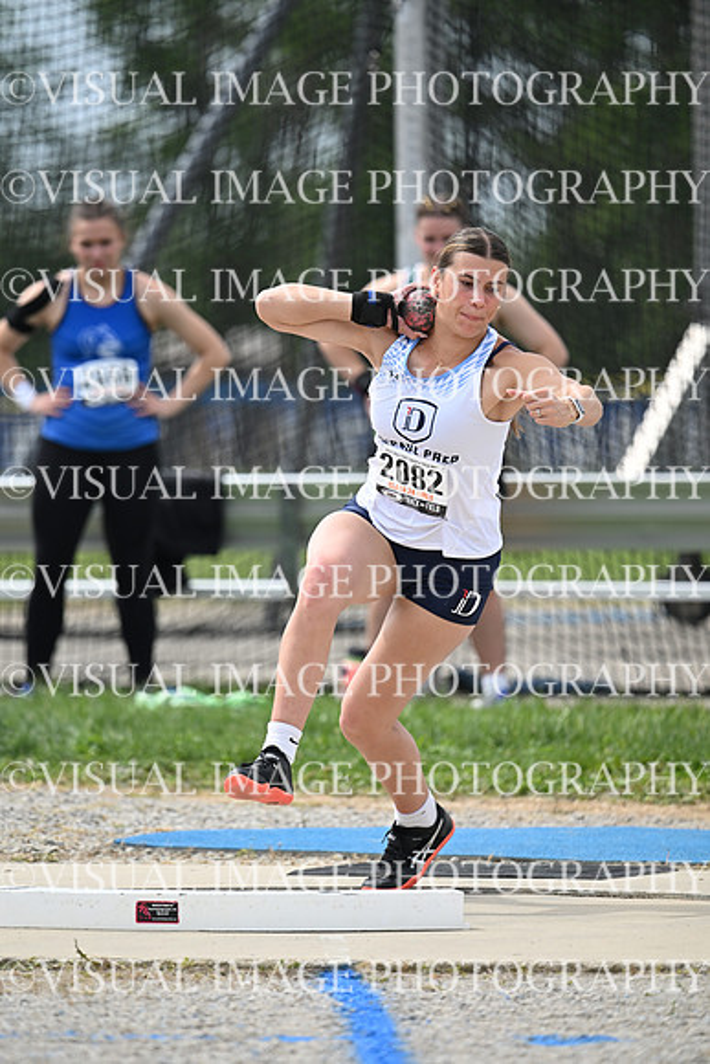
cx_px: 355
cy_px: 532
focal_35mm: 400
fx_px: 11825
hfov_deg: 3.4
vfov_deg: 5.2
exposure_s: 1/2500
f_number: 4.5
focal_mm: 400
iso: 500
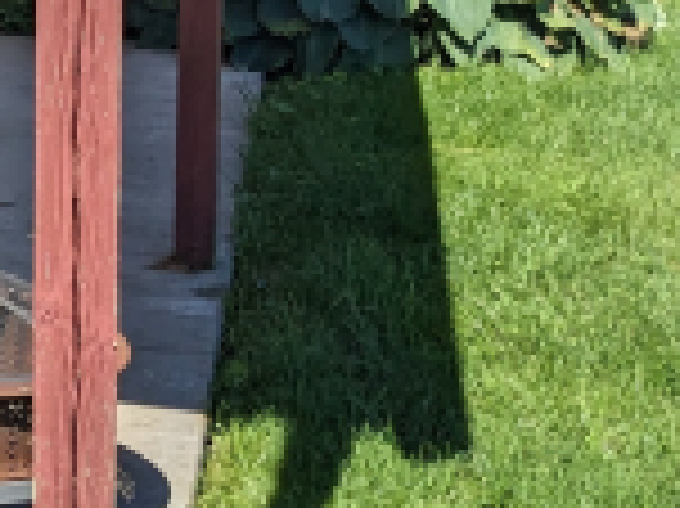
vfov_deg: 12.2
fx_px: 2336
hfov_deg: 13.9
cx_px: -705
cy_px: -54
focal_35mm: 119
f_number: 1.73
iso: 62
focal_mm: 4.38
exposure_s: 1/3356
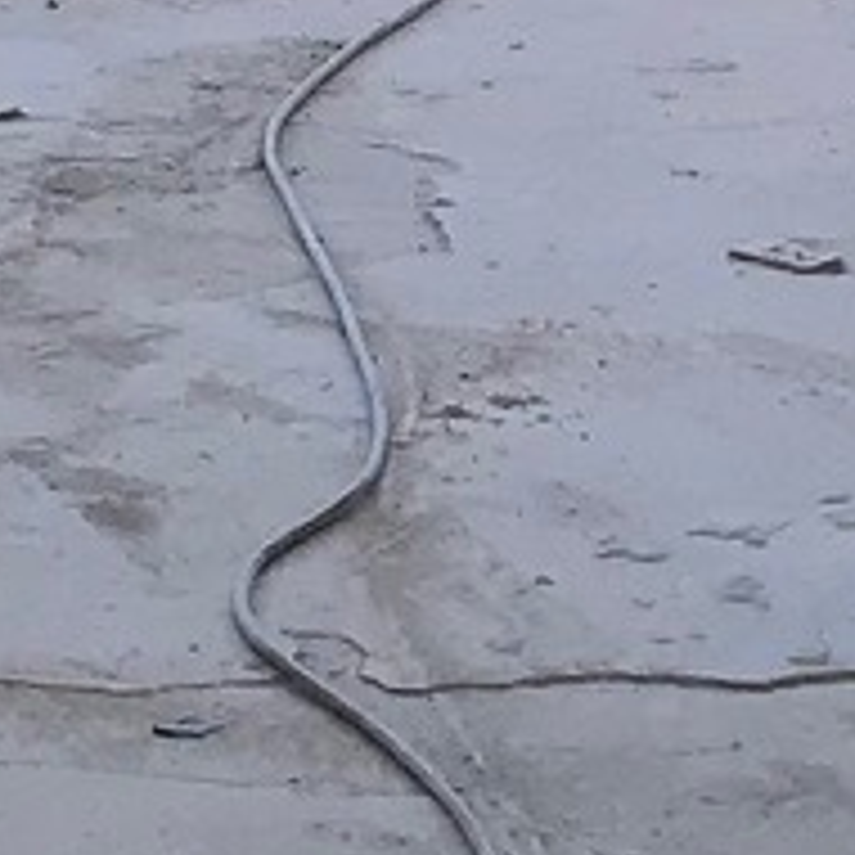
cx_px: 45
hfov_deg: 6.7
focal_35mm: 262
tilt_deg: -3.3
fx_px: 7321
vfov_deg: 6.4
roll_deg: -0.7
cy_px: -1012
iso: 20
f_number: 1.8
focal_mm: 3.99
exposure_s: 1/182
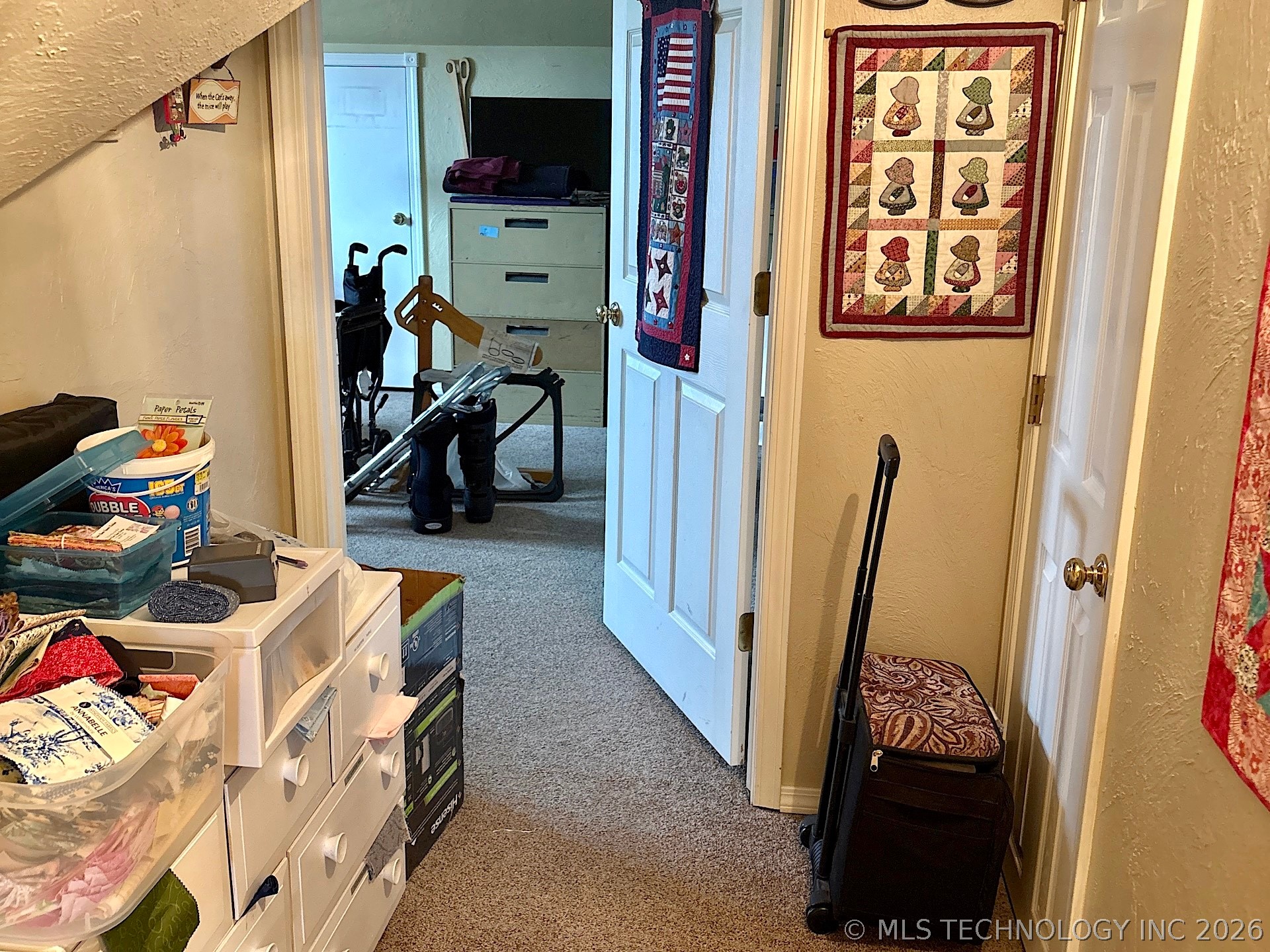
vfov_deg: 53.1
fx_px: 954
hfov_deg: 67.3
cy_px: 476
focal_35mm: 26
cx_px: 635
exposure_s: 1/60
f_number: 1.6
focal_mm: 5.96
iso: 500
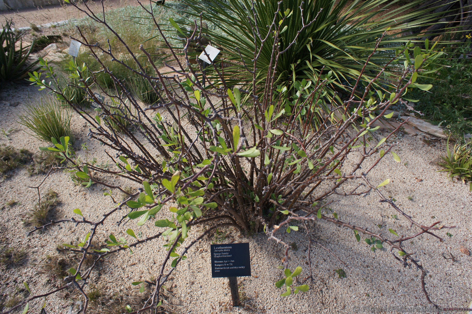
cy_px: 157
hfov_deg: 73.8
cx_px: 236
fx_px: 314
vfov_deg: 53.0
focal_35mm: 24
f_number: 6.3
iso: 200
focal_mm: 16
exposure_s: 1/400
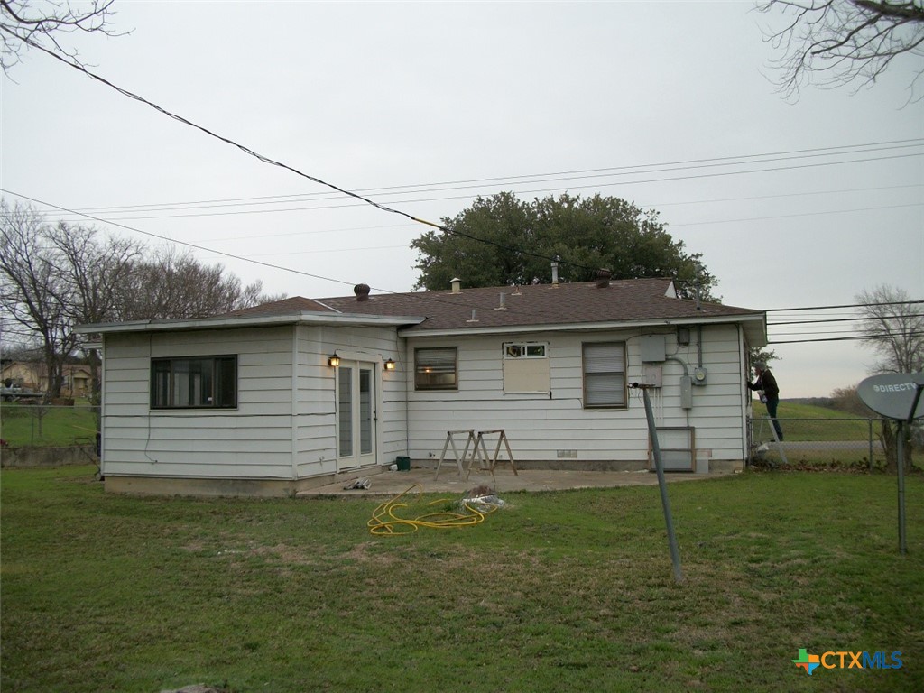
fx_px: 854
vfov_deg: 44.2
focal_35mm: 32
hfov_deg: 56.8
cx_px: 462
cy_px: 346
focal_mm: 5.7
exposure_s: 1/320
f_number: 2.9
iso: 80
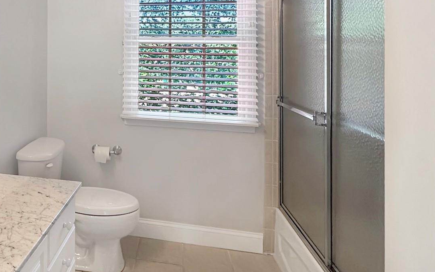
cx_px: 78
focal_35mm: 28
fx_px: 332
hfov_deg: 60.3
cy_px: 138
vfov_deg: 44.5
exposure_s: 1/120
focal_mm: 2.22
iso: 160
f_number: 2.2
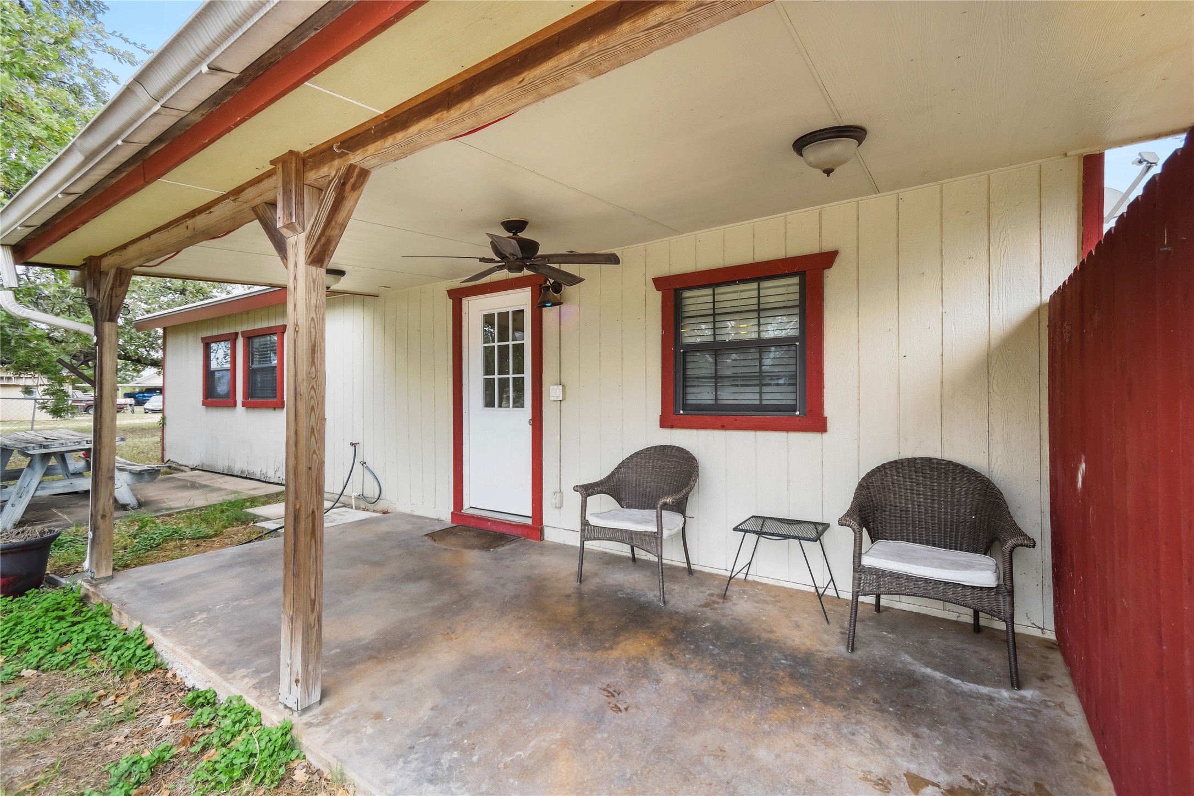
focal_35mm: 15
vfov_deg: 77.3
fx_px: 497
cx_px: 597
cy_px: 398
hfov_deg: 100.4
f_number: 4.5
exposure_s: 1/25
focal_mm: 10
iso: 100
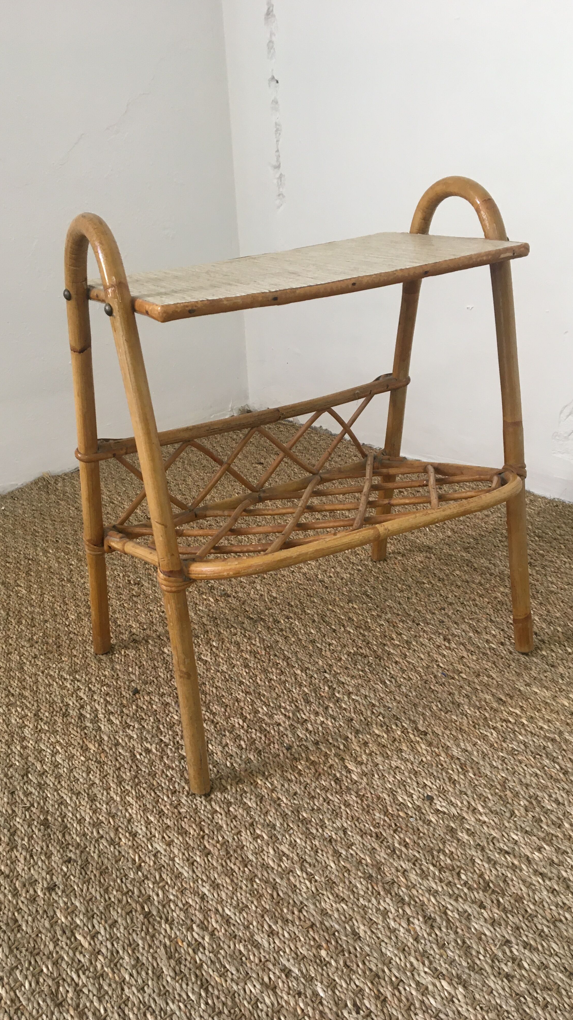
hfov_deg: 36.7
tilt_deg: -23.7
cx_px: 287
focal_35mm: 32
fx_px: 864
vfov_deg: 61.0
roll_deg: +2.9
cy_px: 514
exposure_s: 1/33
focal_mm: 4.15
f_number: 2.2
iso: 100
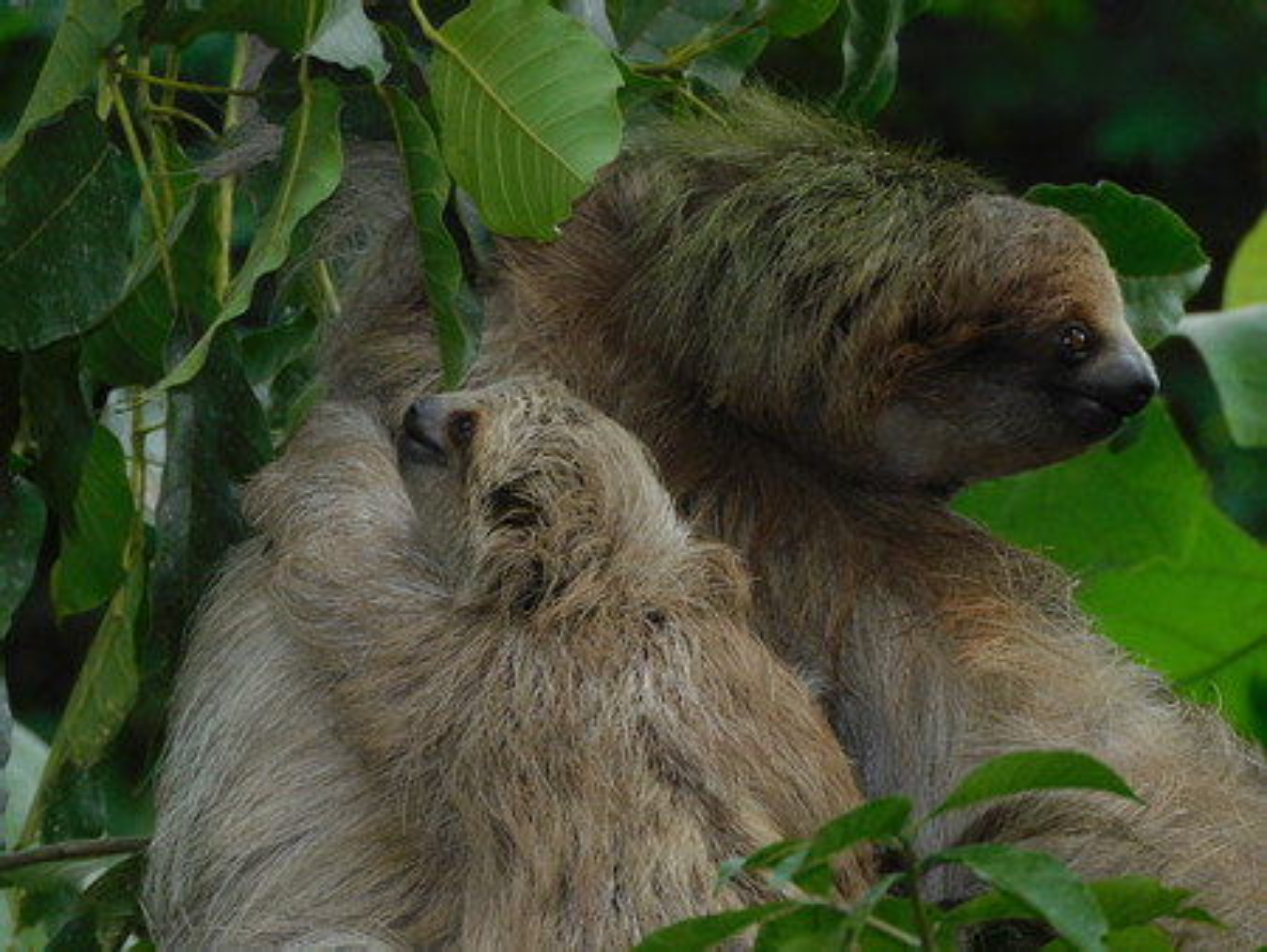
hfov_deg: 4.0
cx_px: 634
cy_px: 476
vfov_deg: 3.0
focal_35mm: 500
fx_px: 18311
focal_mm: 89.6
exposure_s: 1/200
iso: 400
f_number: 5.6
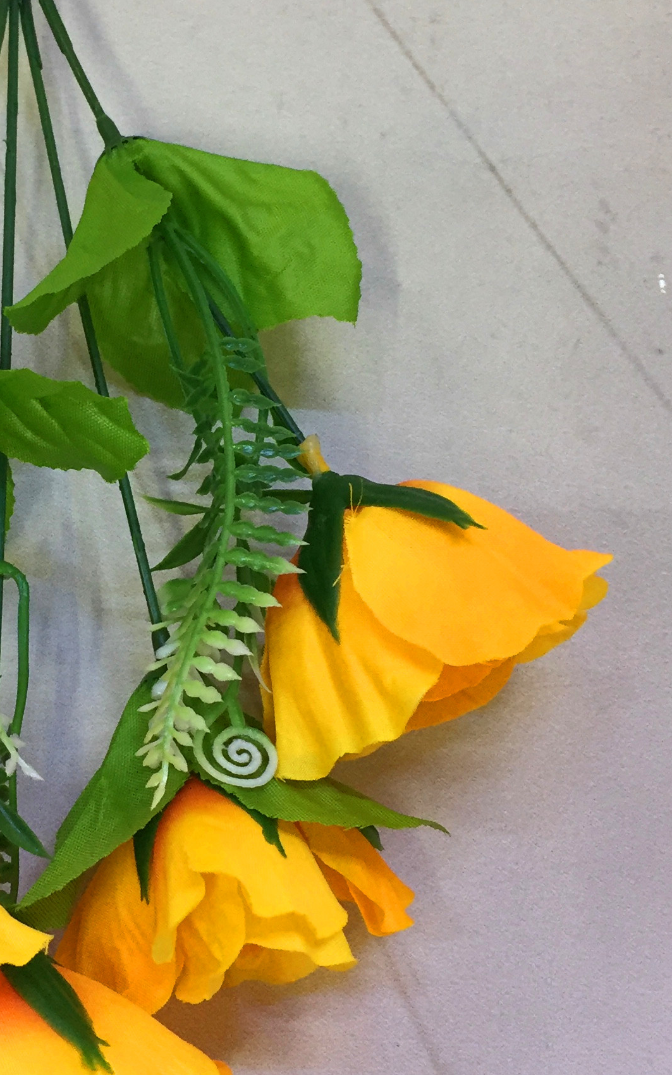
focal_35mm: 59
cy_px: 429
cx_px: 75
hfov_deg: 21.5
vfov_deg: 34.4
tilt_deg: -73.5
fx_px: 1729
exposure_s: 1/33
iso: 80
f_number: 2.2
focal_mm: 4.15
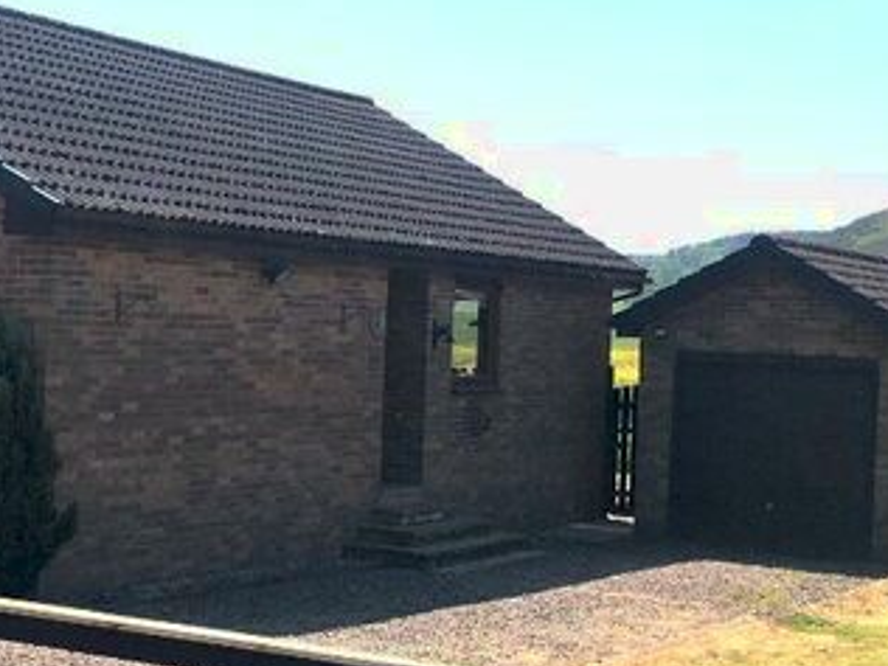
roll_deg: -1.7
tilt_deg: -1.7
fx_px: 1590
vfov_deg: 23.6
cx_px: 157
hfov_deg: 30.3
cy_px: 364
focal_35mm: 62
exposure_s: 1/2667
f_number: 1.8
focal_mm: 3.99
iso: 20
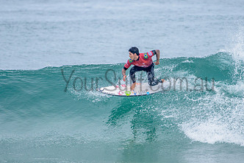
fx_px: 5921
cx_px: 137
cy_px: 74
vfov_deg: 1.6
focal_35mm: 874
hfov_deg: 2.4
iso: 360
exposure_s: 1/2000
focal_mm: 500
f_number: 5.6
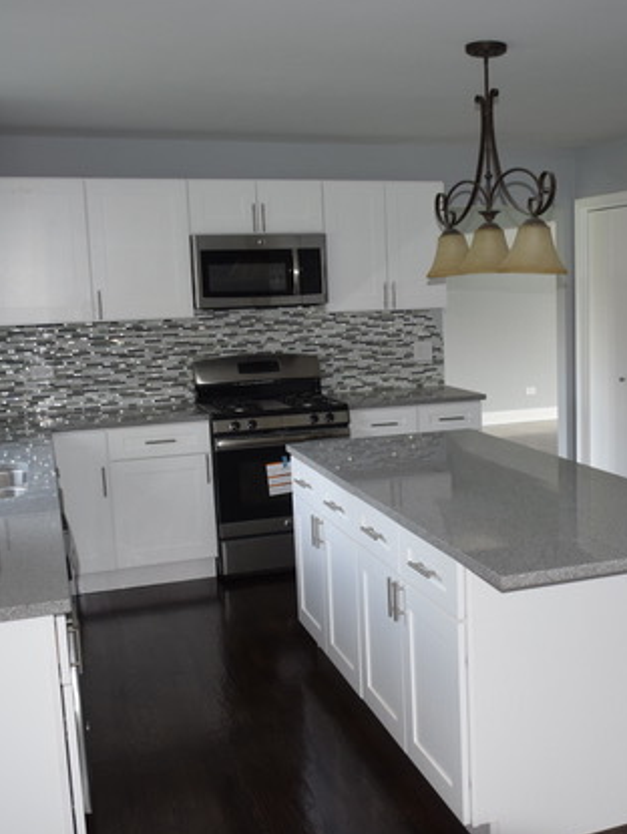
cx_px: 446
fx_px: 965
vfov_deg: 46.8
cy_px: 417
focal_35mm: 40
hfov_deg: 35.4
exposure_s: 1/80
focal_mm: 18
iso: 800
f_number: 4.5
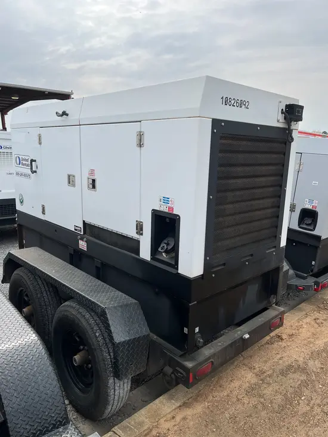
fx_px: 328
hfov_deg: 53.1
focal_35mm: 26
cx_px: 164
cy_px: 218
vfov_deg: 67.3
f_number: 1.6
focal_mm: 5.1
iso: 50
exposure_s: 1/3413
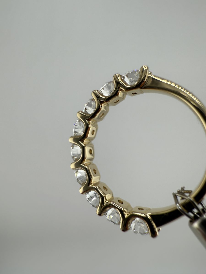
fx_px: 190
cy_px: 137
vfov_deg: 71.6
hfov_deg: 56.8
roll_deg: -0.1
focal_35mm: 24
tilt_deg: -19.3
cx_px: 103
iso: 20
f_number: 2.2
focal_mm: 2.22
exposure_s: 1/894
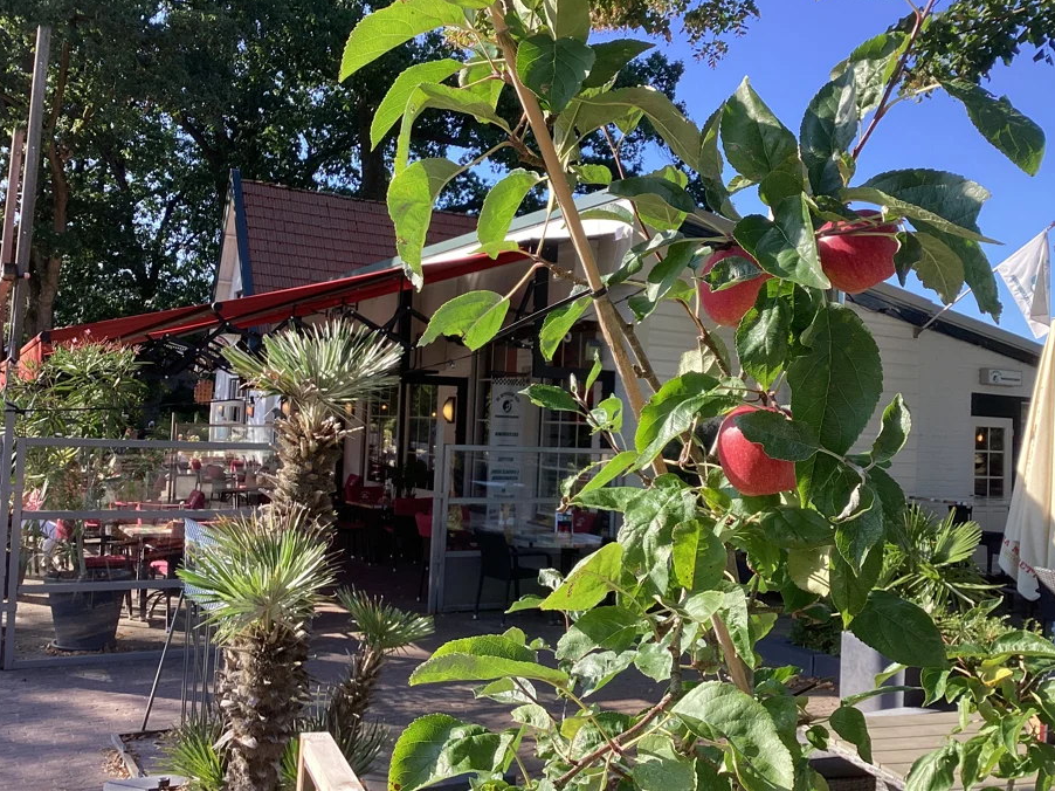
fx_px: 1005
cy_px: 388
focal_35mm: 33
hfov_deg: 55.3
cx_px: 499
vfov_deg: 42.9
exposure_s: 1/229
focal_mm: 3.3
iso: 25
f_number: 2.4
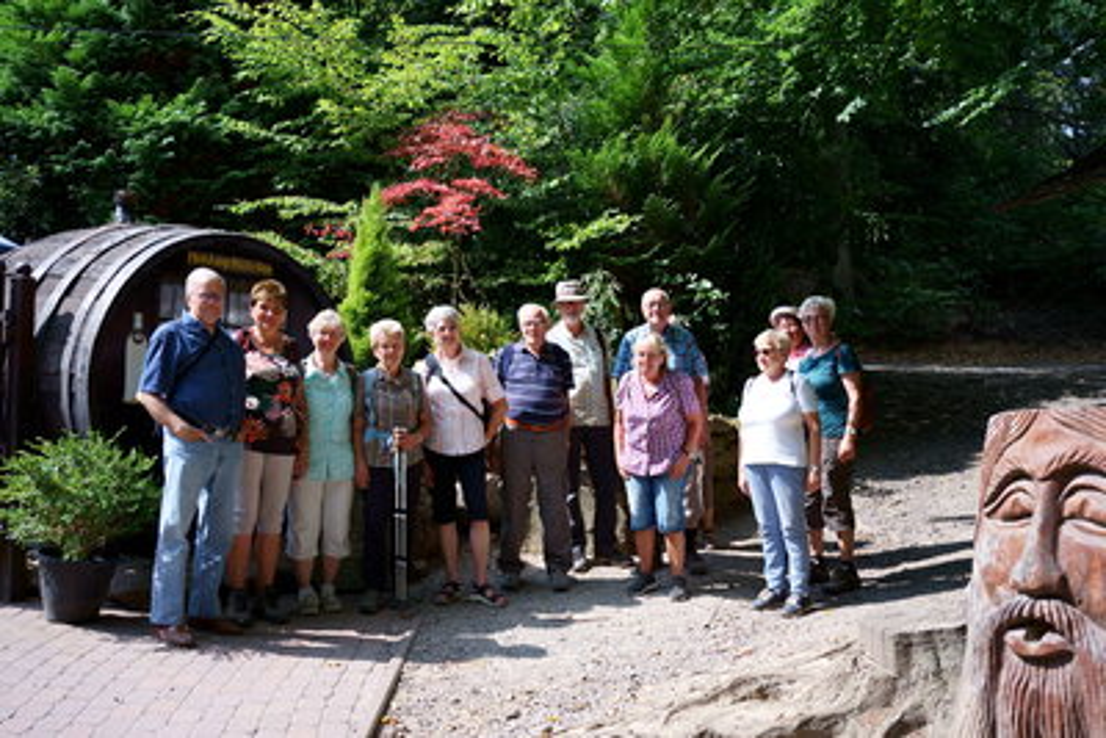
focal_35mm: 35
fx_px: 1076
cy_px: 369
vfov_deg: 37.9
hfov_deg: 54.4
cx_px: 553
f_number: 6.3
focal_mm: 35
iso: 100
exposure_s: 1/160
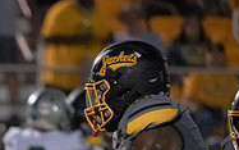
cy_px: 247
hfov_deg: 1.9
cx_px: -101
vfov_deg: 1.2
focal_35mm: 1083
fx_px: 7056
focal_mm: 342
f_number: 5.6
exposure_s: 1/1000
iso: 16000
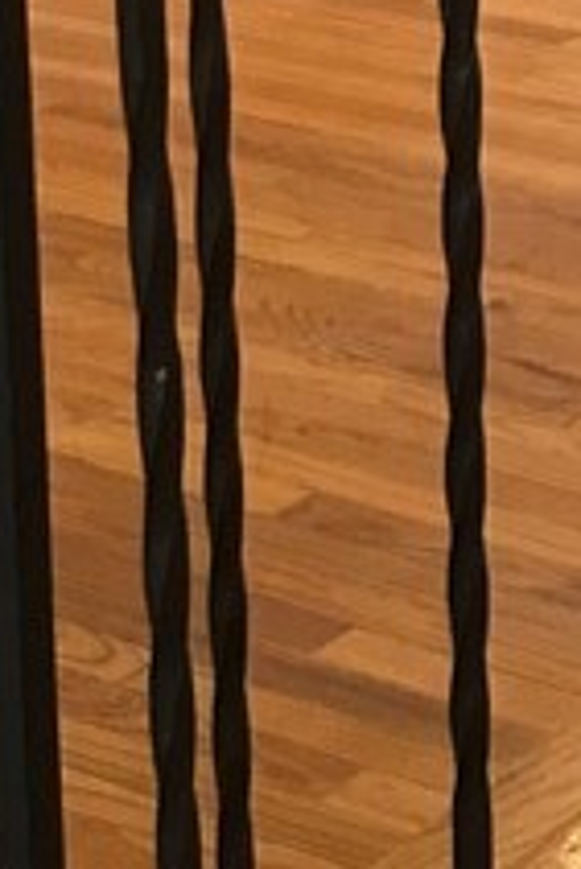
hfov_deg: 9.6
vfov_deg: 14.3
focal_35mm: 141
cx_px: 655
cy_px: -25
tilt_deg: -15.2
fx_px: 3408
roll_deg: +1.0
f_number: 1.8
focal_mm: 3.99
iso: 40
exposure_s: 1/15
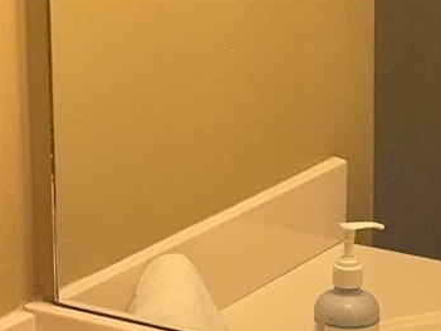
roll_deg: +1.0
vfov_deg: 10.5
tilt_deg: -12.8
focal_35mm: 140
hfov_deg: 14.1
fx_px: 1783
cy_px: 53
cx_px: 214
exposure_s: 1/402
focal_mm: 6.76
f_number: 1.78
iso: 200
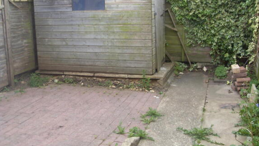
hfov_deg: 51.6
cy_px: 56
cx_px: 132
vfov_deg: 30.3
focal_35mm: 39
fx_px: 268
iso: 80
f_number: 2.8
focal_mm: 6.3
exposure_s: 1/250
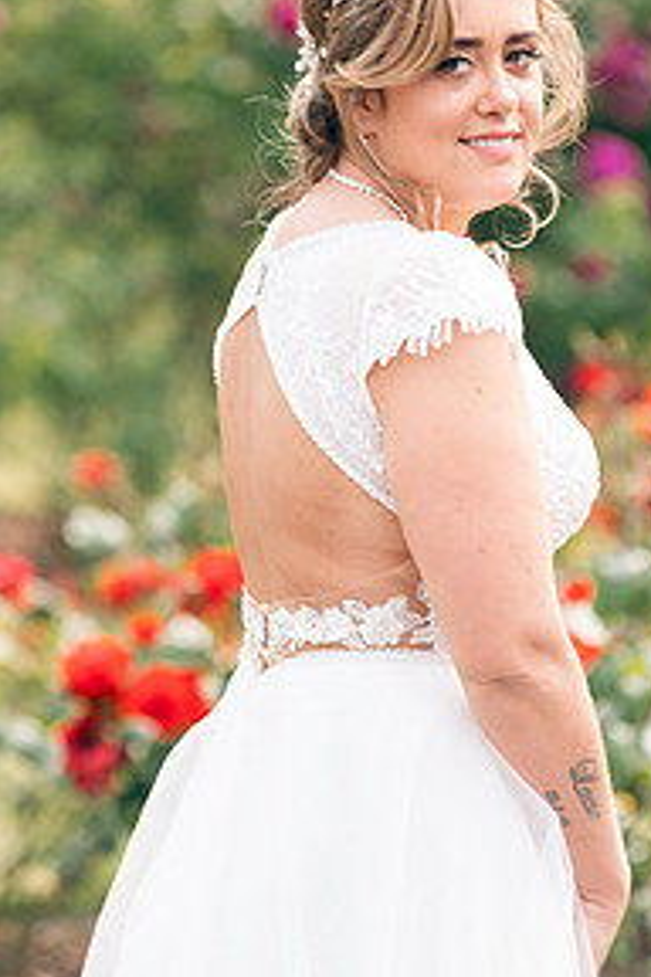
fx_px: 8462
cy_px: 502
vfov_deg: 6.6
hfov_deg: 4.4
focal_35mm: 312
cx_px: 393
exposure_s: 1/250
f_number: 3.5
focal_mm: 200
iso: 80
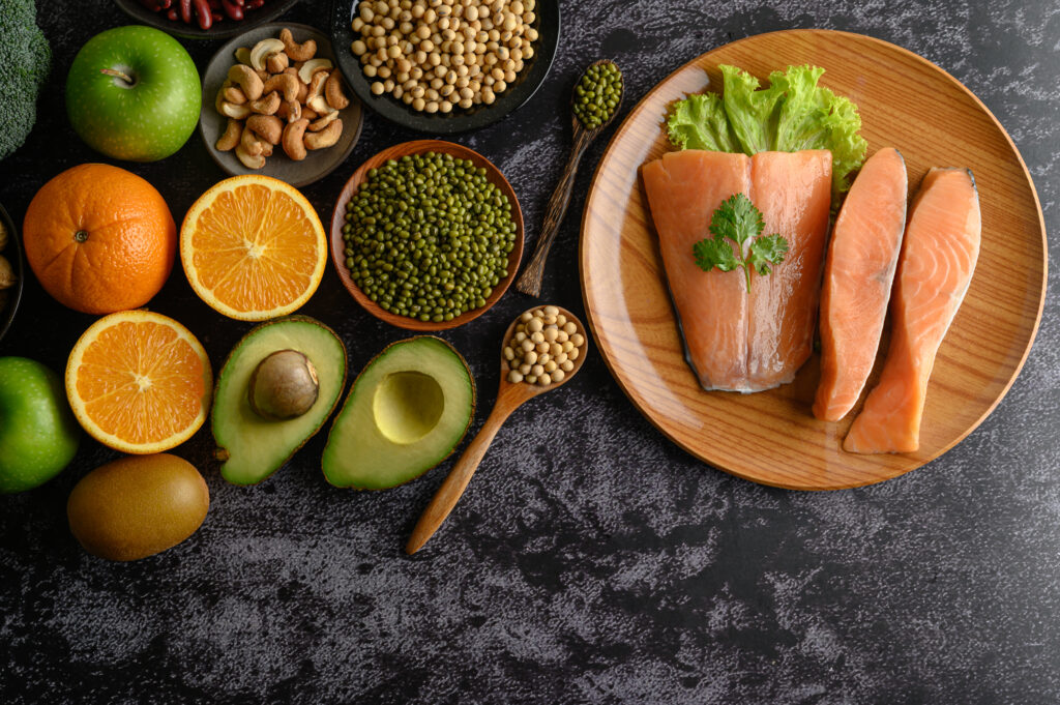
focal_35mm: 60
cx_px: 530
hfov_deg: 33.4
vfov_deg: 22.6
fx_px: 1765
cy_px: 352
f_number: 8
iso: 100
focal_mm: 60
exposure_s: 1/125
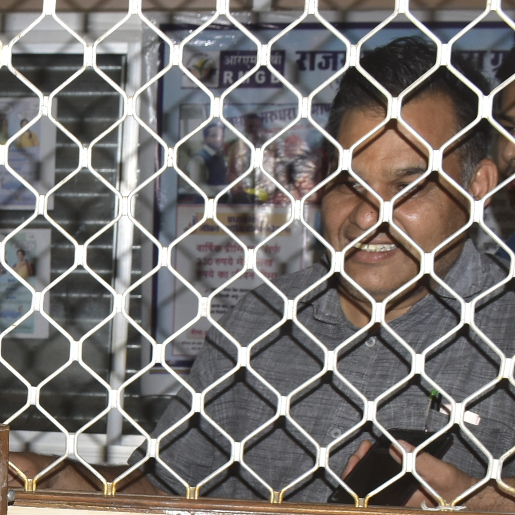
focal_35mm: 100
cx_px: -222
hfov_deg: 16.1
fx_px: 1683
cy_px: 568
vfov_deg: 16.8
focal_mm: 22
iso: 400
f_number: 7.1
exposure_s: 1/100
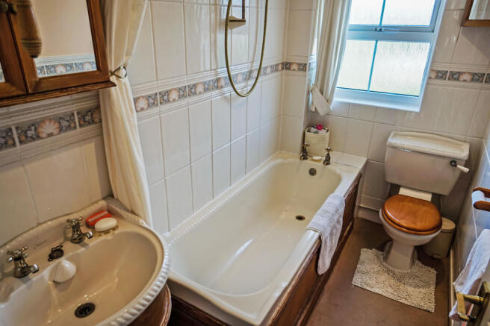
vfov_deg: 53.1
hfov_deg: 73.8
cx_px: 245
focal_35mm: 24
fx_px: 327
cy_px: 163
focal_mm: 16
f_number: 4
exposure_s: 1/60
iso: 125
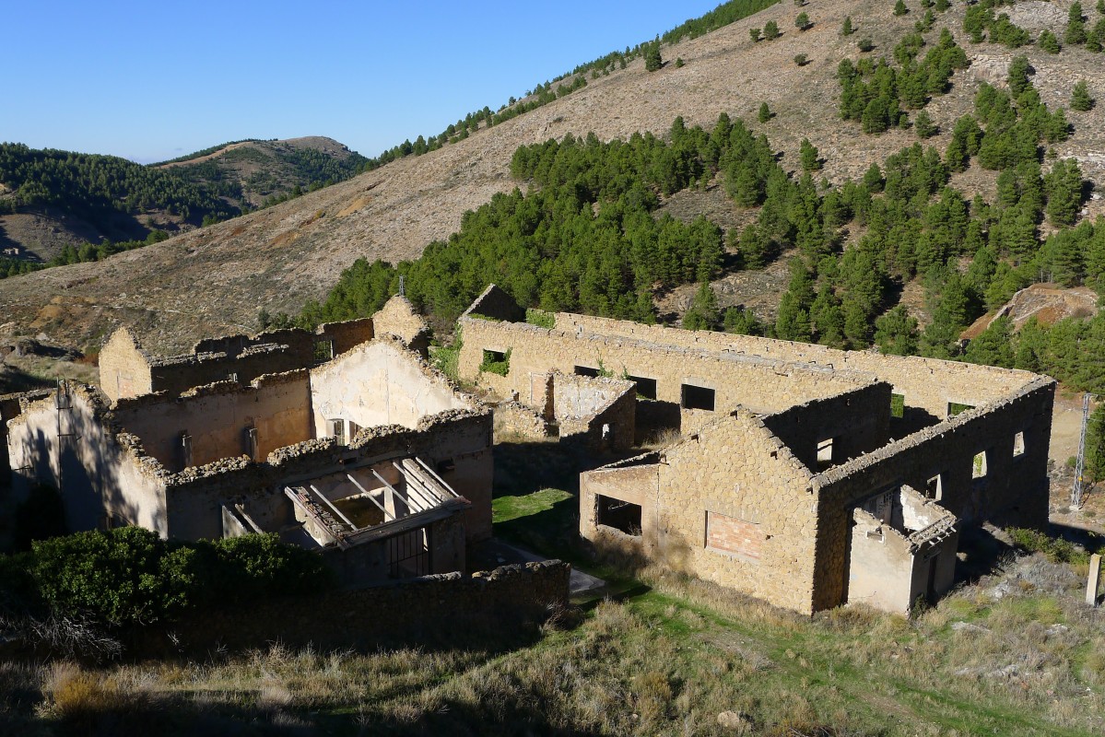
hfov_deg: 54.4
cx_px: 552
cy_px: 368
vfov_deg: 37.9
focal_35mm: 35
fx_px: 1074
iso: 80
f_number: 4
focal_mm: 7.5
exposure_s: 1/800
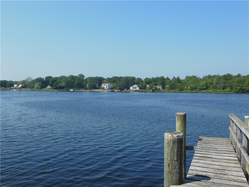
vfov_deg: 42.9
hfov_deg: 55.4
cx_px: 124
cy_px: 94
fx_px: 237
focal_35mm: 33
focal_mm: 6
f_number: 3.5
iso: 125
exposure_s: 1/1250
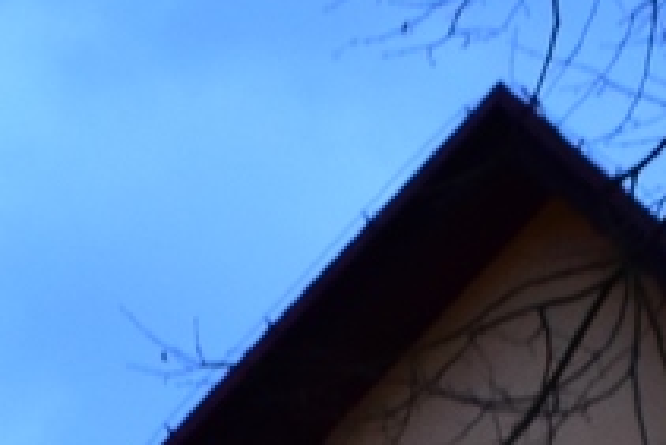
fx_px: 4258
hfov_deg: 8.9
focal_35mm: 230
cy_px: 1562
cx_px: 309
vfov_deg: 5.4
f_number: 5.6
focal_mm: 20
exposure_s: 1/4
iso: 800
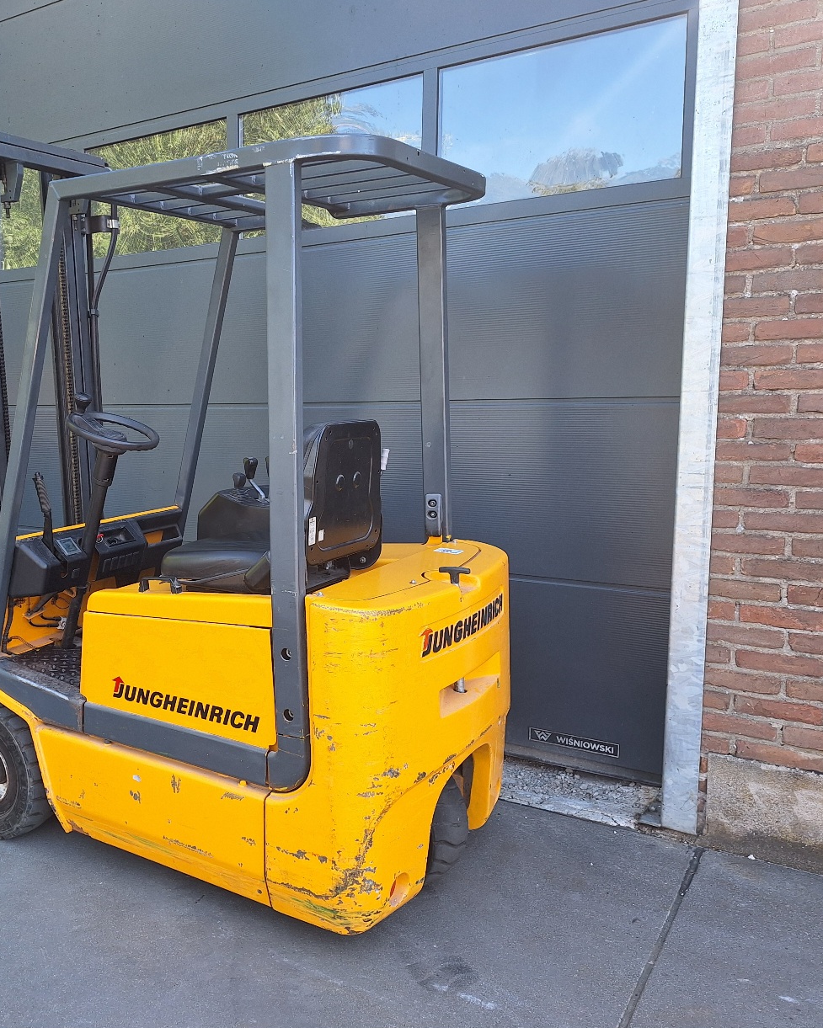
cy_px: 514
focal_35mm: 30
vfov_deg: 58.8
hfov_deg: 46.6
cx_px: 195
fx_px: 913
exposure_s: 1/172
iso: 40
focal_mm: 5.54
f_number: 1.8
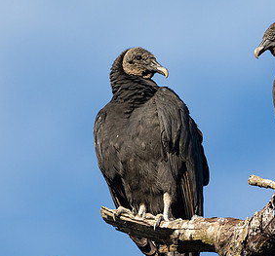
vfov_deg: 1.4
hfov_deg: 1.5
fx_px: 10698
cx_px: 213
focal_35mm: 1231
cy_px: 214
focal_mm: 300
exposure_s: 1/1000
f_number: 4
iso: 200
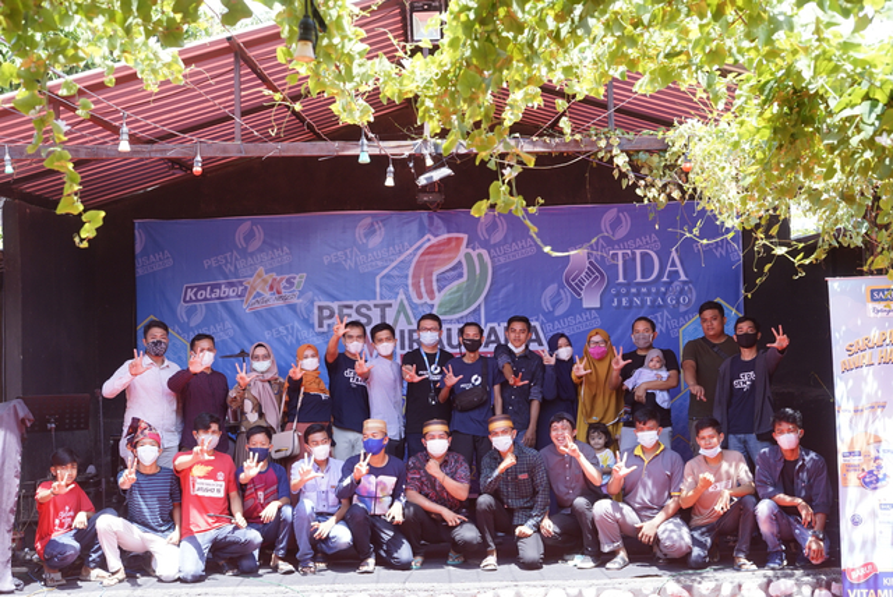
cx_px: 446
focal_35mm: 50
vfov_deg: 27.0
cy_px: 298
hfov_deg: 39.6
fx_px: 1241
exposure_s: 1/200
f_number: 6.3
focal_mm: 50
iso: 400
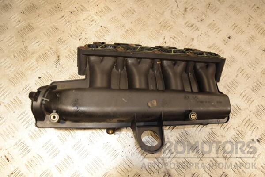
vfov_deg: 41.7
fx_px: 232
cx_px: 132
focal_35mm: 32
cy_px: 88
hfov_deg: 59.5
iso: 800
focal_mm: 21
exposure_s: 1/200
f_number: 5
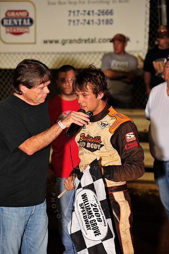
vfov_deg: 12.1
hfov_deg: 8.1
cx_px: 84
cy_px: 127
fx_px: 1198
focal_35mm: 170
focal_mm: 170
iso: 500
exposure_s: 1/250
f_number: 5.6
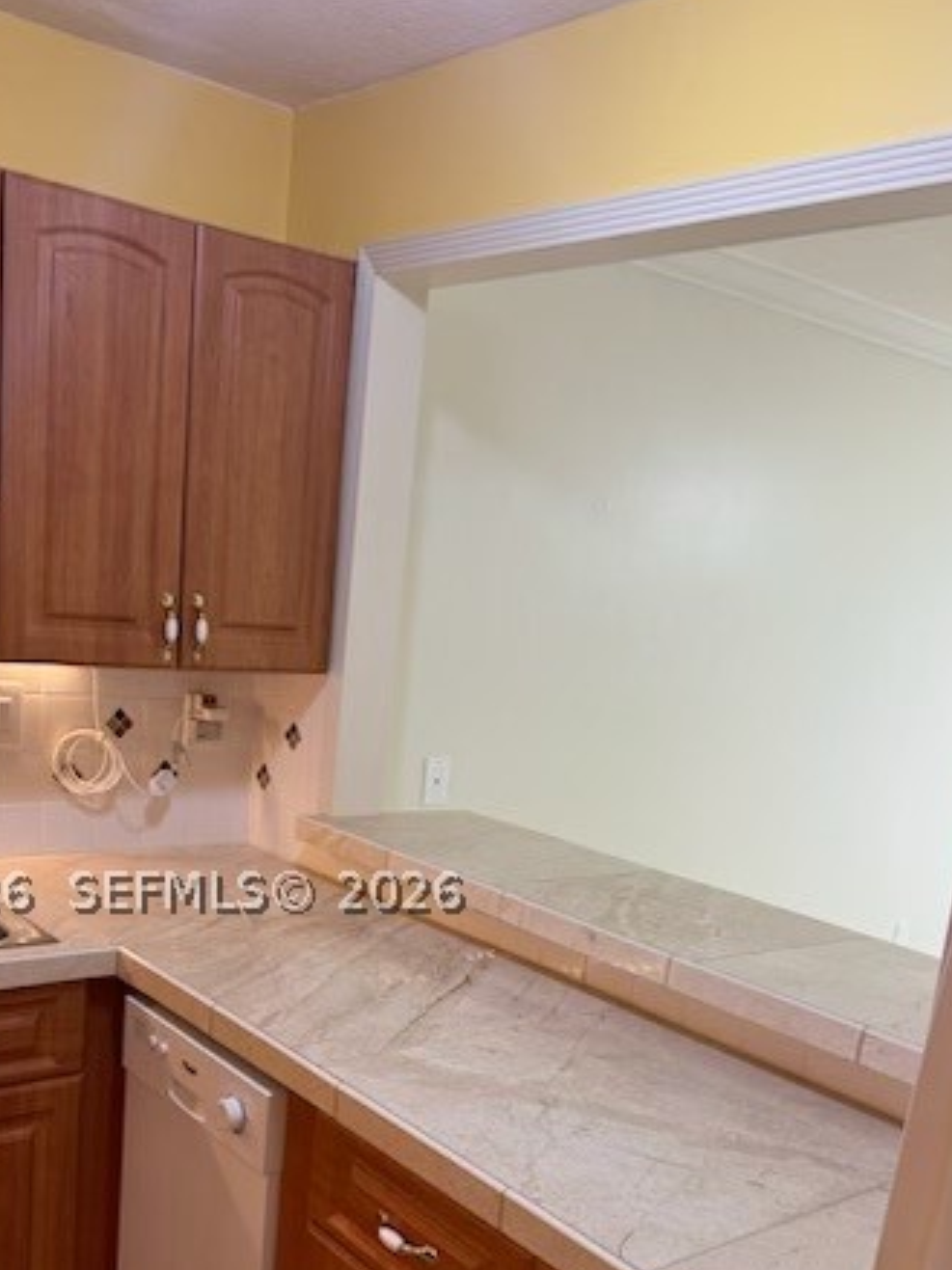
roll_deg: -5.5
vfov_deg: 51.2
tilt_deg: -14.8
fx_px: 1284
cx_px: 425
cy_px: 891
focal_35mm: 35
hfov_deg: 40.6
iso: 125
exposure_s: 1/60
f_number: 1.78
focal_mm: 6.76
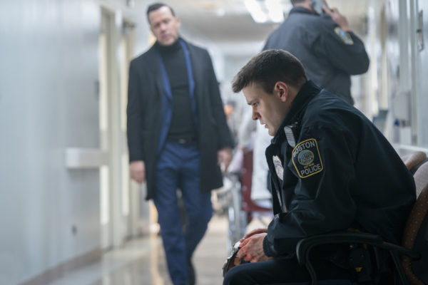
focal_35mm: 100
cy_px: 142
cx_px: 214
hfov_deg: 20.4
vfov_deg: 13.7
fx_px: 1189
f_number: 3.5
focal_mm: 100
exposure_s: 1/250
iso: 3200
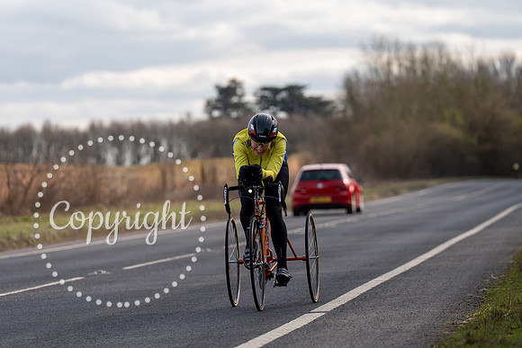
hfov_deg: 11.3
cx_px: 261
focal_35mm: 182
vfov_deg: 7.5
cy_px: 174
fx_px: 2639
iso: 160
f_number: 4
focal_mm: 182
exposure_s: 1/800
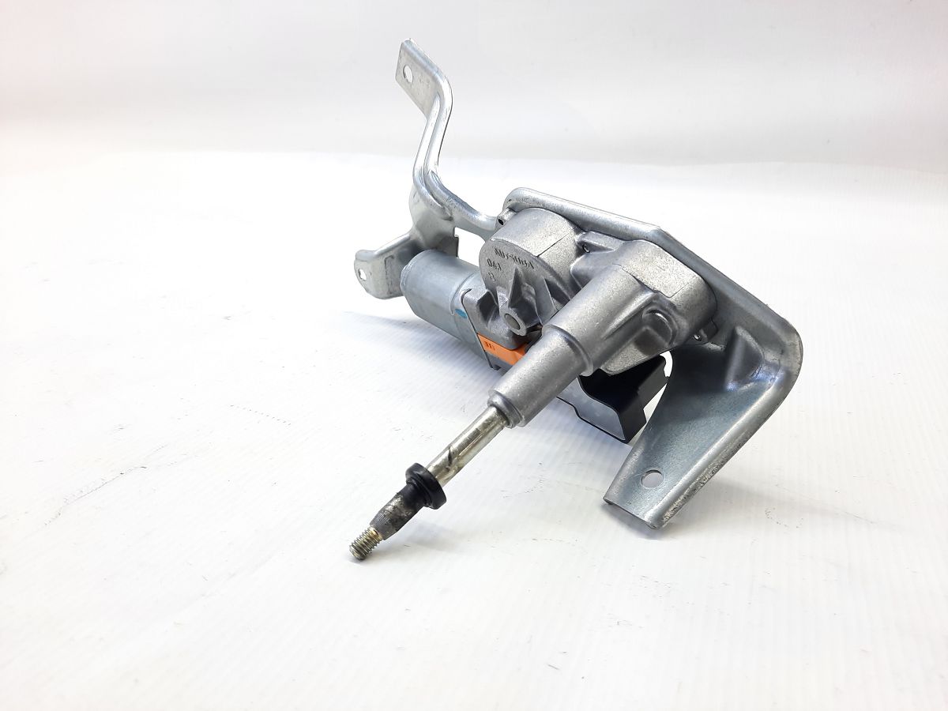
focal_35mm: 25
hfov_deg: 69.4
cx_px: 474
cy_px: 356
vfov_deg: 54.9
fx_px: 685
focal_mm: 4.6
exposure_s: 1/50
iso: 80
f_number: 2
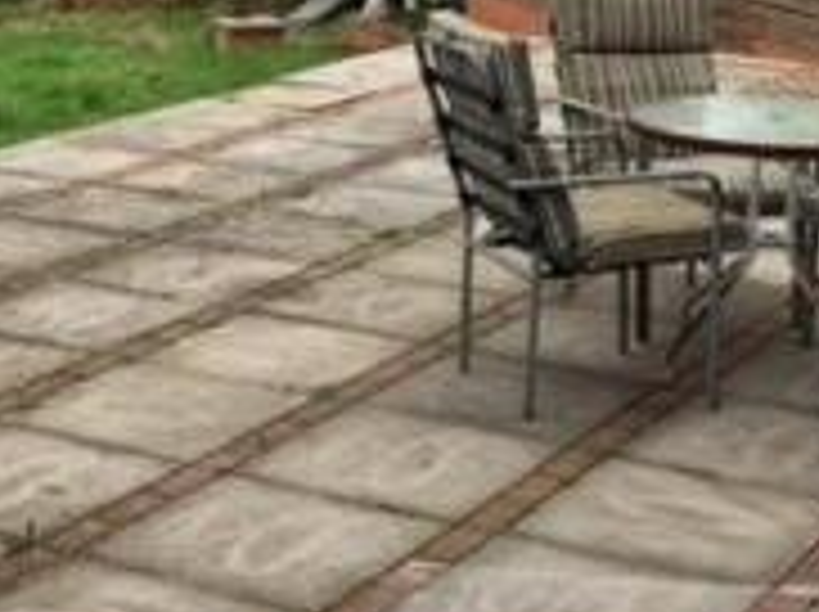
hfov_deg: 21.0
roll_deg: -0.7
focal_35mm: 93
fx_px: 2197
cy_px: 79
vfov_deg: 15.7
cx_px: 286
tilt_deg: -10.1
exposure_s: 1/305
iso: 25
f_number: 2.2
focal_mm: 4.15
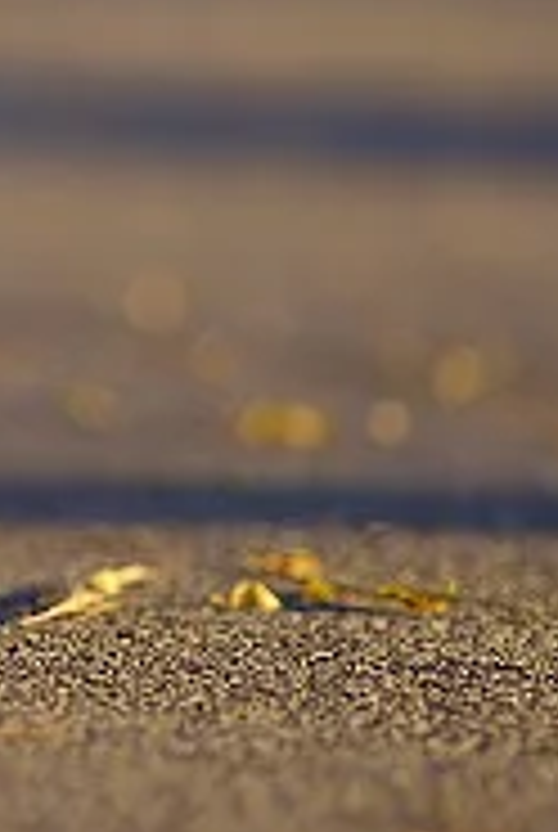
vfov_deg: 4.7
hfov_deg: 3.1
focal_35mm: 437
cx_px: -562
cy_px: 180
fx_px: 10122
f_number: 2
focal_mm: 90
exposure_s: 1/280
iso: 200
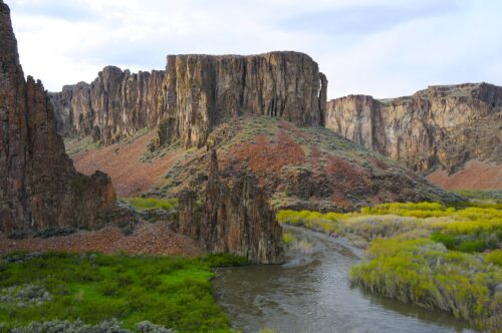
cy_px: 166
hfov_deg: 57.3
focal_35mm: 33
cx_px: 251
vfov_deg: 39.9
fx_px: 460
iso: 400
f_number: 14
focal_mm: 22
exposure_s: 1/100
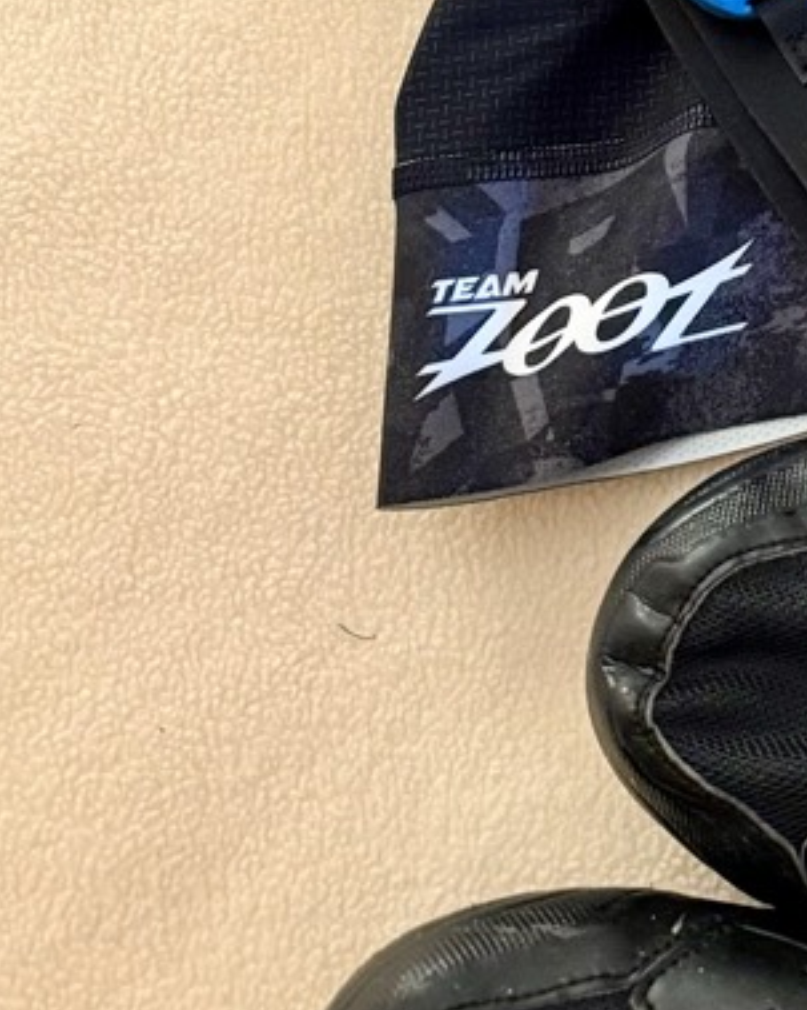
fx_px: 2957
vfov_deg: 16.7
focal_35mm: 99
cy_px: -717
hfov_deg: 13.9
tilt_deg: -68.0
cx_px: 1417
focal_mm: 6.76
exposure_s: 1/60
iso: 400
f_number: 1.78
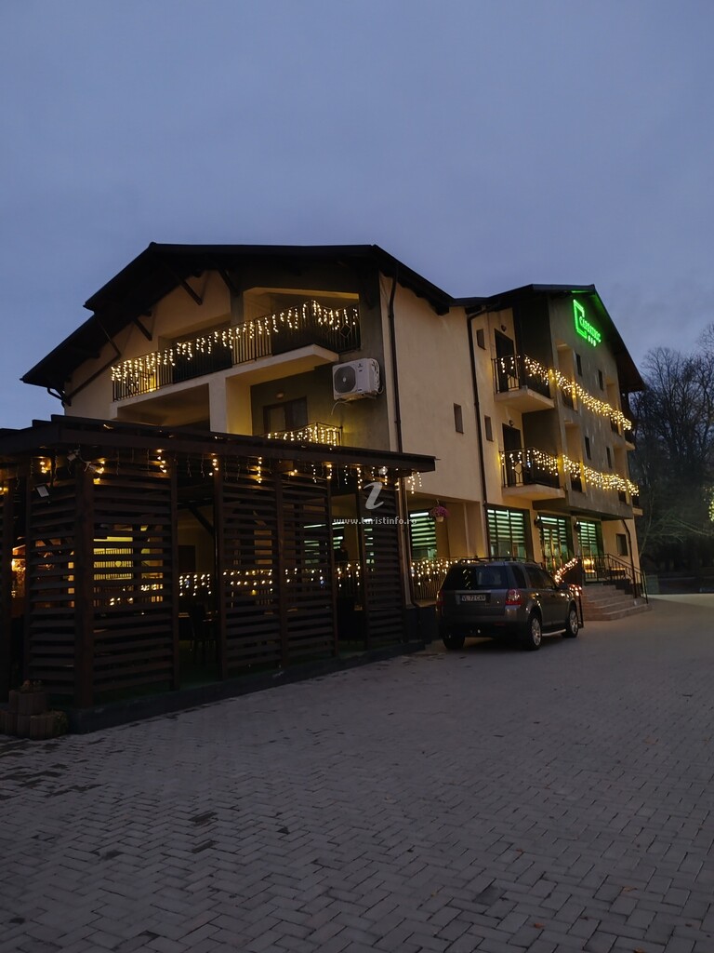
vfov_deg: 65.3
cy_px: 476
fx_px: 743
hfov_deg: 51.4
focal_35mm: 27
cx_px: 357
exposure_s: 1/33
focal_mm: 6.12
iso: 3200
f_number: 1.9
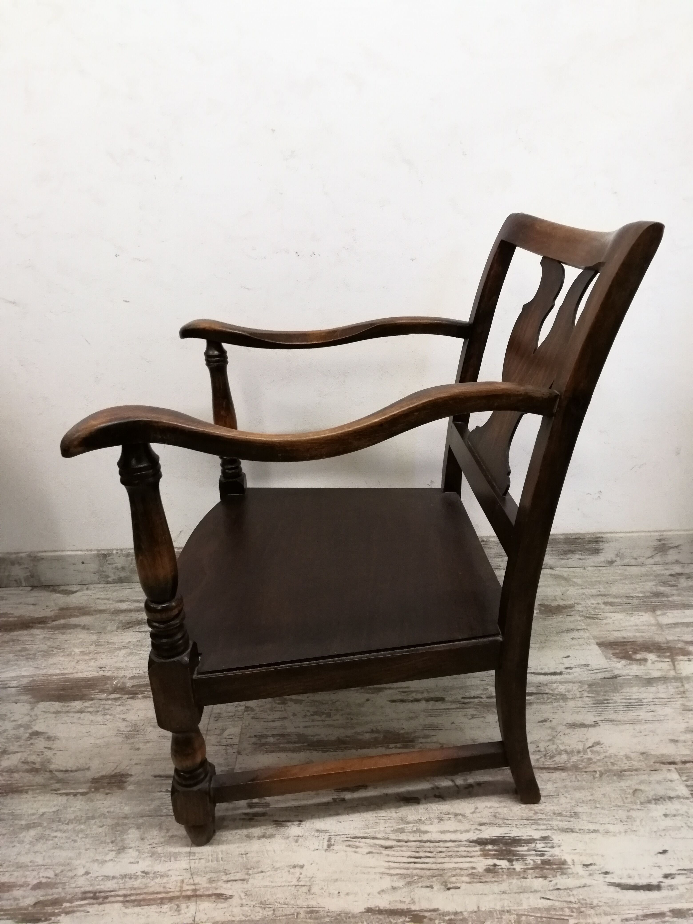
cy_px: 462
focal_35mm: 24
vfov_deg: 71.6
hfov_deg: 56.8
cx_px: 346
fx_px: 641
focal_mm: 2.38
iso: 100
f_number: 2.2
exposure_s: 1/33.3
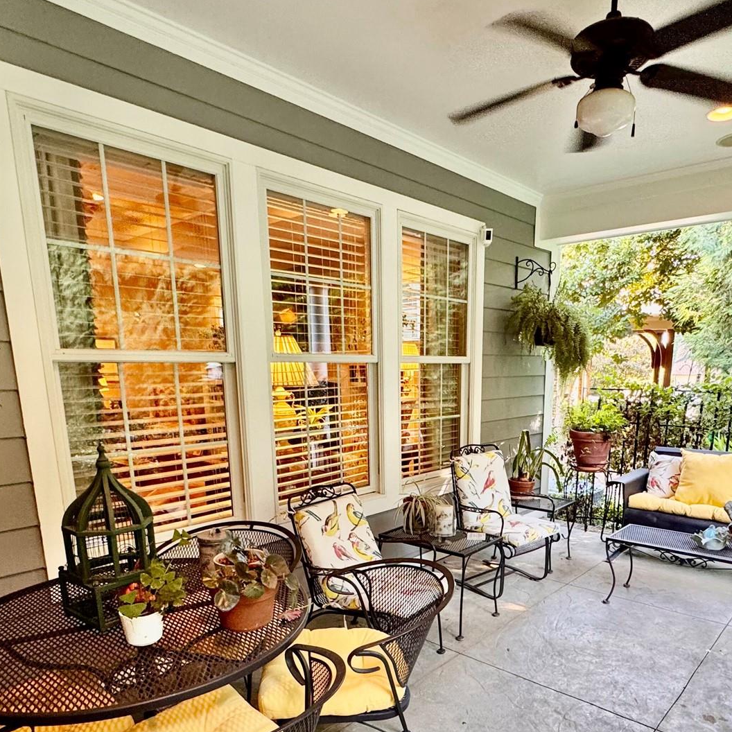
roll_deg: +0.2
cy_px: 494
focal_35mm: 24
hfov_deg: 64.8
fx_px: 574
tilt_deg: -13.5
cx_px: 415
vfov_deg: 63.2
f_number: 2.2
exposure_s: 1/60
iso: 250
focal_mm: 2.22
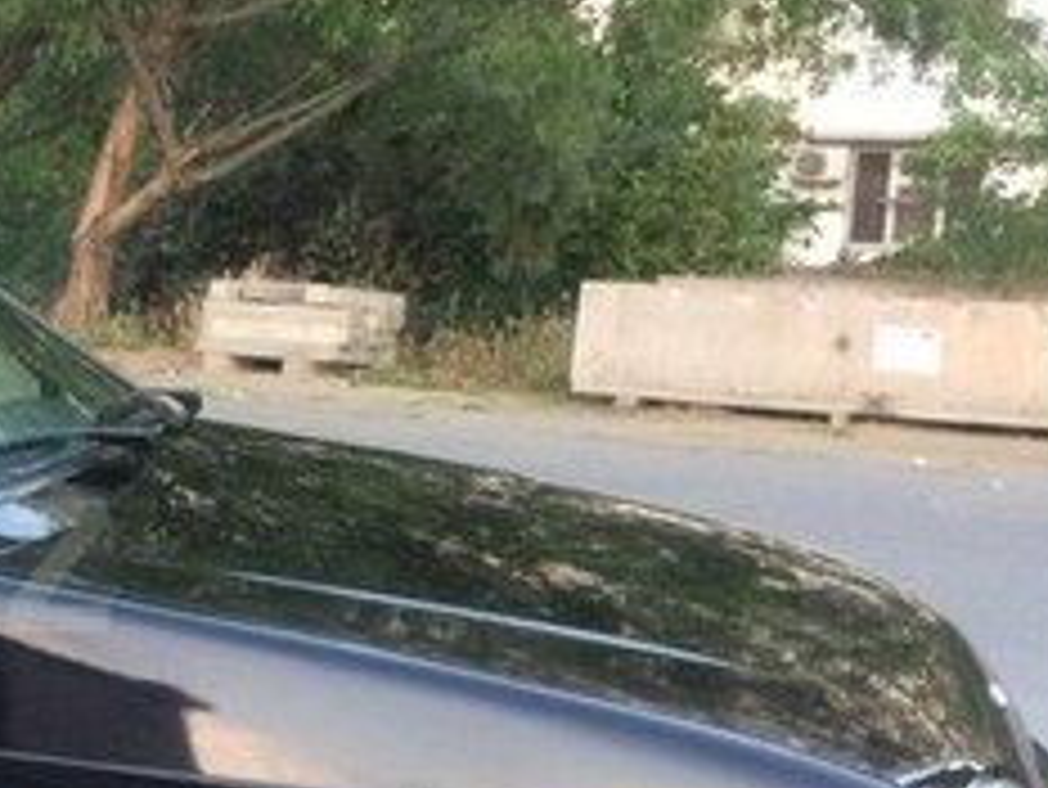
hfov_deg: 21.3
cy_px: 565
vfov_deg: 17.9
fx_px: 2484
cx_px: -351
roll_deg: -0.4
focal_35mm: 82
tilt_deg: -10.2
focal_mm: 4.15
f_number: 2.2
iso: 64
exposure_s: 1/33
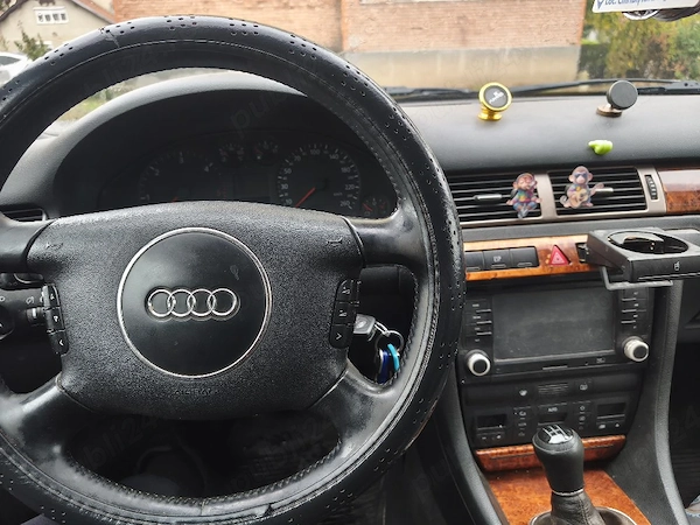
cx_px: 350
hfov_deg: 73.9
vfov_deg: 58.9
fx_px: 465
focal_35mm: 23
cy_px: 262
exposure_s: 1/33.3
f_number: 1.7
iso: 1000
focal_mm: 6.06
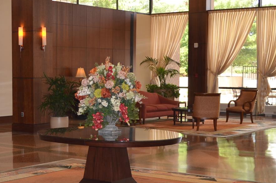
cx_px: 75
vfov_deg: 17.6
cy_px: 114
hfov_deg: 26.1
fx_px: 589
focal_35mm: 77
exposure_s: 1/125
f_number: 3.8
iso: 320
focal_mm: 22
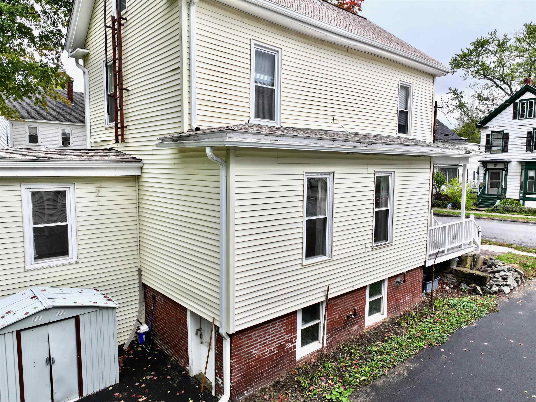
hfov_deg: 71.6
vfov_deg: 56.8
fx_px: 371
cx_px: 268
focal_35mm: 24
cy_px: 201
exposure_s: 1/800
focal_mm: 12.29
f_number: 2.8
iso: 110
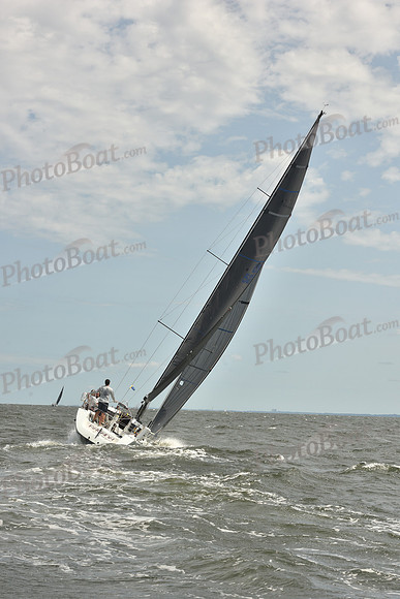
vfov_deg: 28.8
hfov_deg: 19.5
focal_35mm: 70
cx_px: 200
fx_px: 1166
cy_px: 300
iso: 250
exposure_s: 1/800
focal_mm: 70
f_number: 10
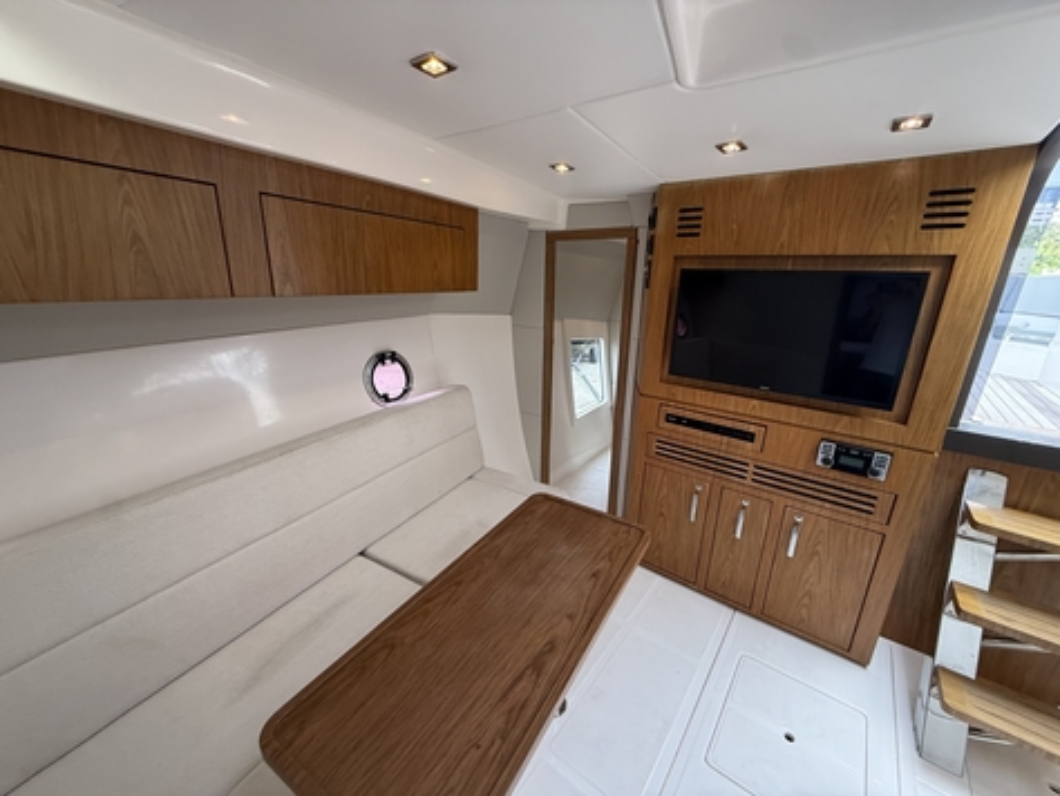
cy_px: 398
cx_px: 530
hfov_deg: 102.0
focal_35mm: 14
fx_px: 429
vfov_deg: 85.7
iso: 250
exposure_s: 1/99
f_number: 2.2
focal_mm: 2.22
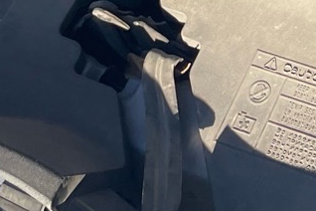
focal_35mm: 153
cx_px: 325
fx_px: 1343
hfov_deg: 13.2
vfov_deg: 8.0
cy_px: -369
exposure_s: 1/509
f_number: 1.6
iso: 32
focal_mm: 4.2
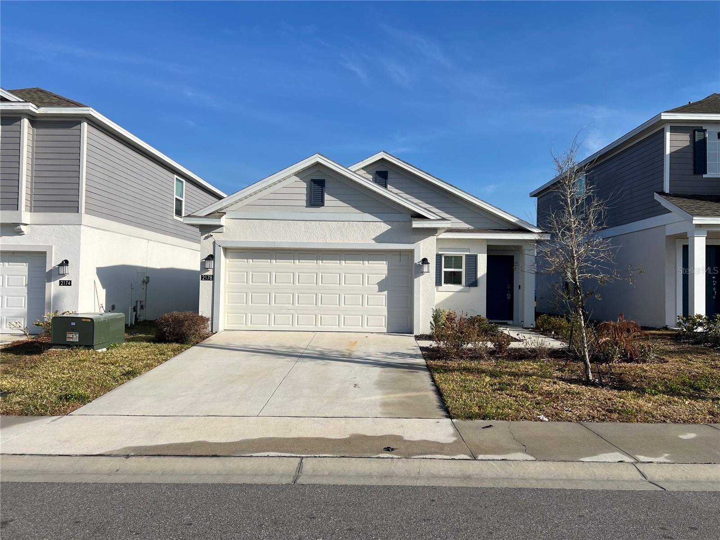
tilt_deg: +1.9
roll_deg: -1.2
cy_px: 270
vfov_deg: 53.1
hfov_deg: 67.3
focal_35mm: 26
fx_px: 541
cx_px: 360
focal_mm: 5.7
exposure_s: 1/5587
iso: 50
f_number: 1.5
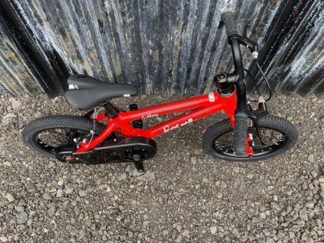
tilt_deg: -63.9
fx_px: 290
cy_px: 103
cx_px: 163
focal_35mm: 31
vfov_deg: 45.3
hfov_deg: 58.4
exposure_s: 1/179
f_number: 1.6
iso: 32
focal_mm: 4.2
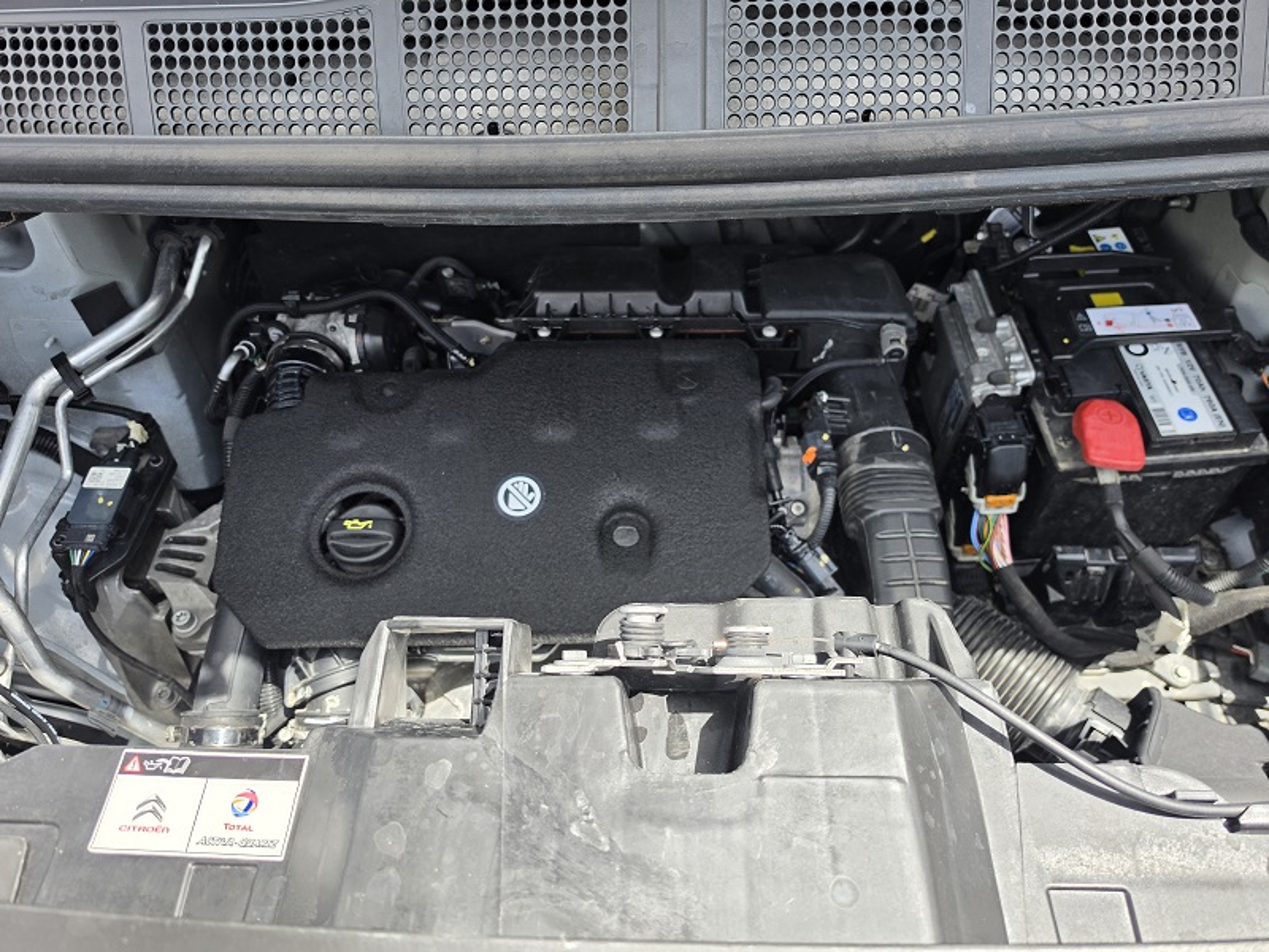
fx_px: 843
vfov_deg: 58.9
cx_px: 634
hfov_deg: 73.9
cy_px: 476
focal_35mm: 23
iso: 64
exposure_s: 1/2054
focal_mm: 6.5
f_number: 1.4
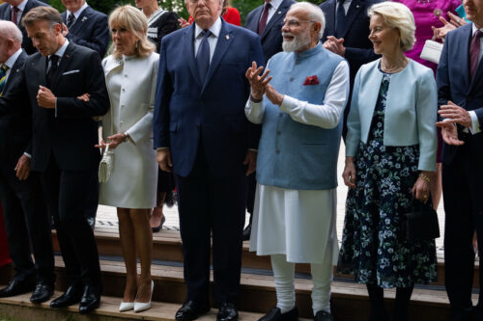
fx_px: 805
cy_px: 138
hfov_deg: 33.4
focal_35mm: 60
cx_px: 217
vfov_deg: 22.6
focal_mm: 50
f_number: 4
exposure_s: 1/640
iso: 1600
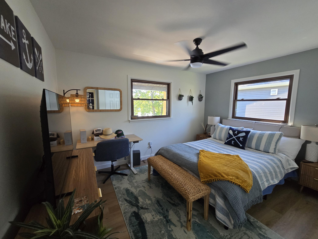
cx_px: 159
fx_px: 119
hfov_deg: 106.2
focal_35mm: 13
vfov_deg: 89.9
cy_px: 120
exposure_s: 1/60
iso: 200
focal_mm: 2.2
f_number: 2.2
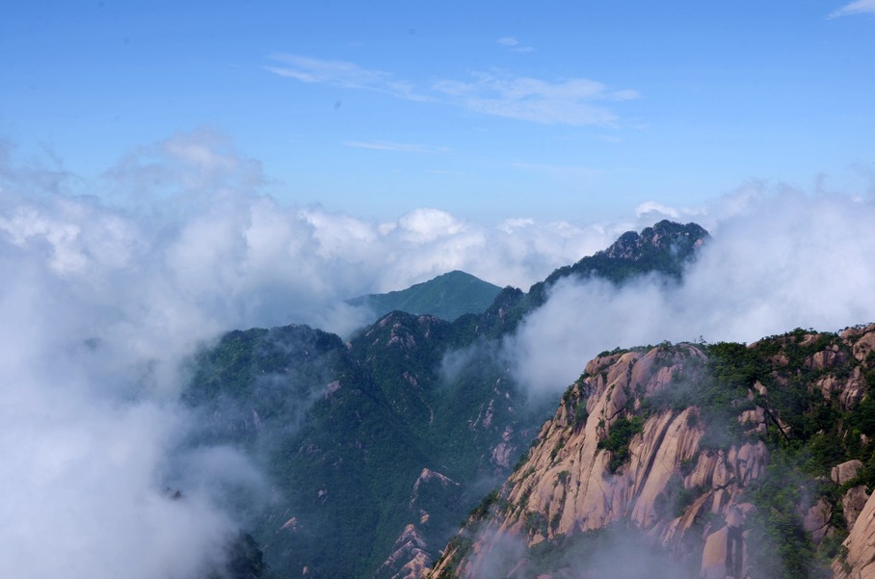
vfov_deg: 26.4
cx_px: 438
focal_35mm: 51
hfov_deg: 39.0
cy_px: 290
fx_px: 1237
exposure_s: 1/125
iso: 100
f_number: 18
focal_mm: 34
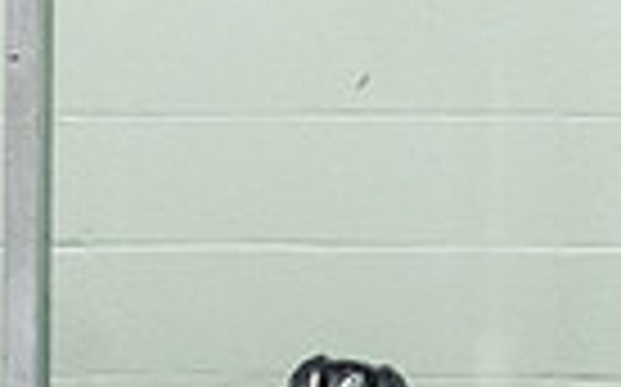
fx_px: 20090
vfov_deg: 1.1
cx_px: -704
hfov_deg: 1.8
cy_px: 961
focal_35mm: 1188
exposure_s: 1/800
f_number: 2.8
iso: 4000
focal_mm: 170
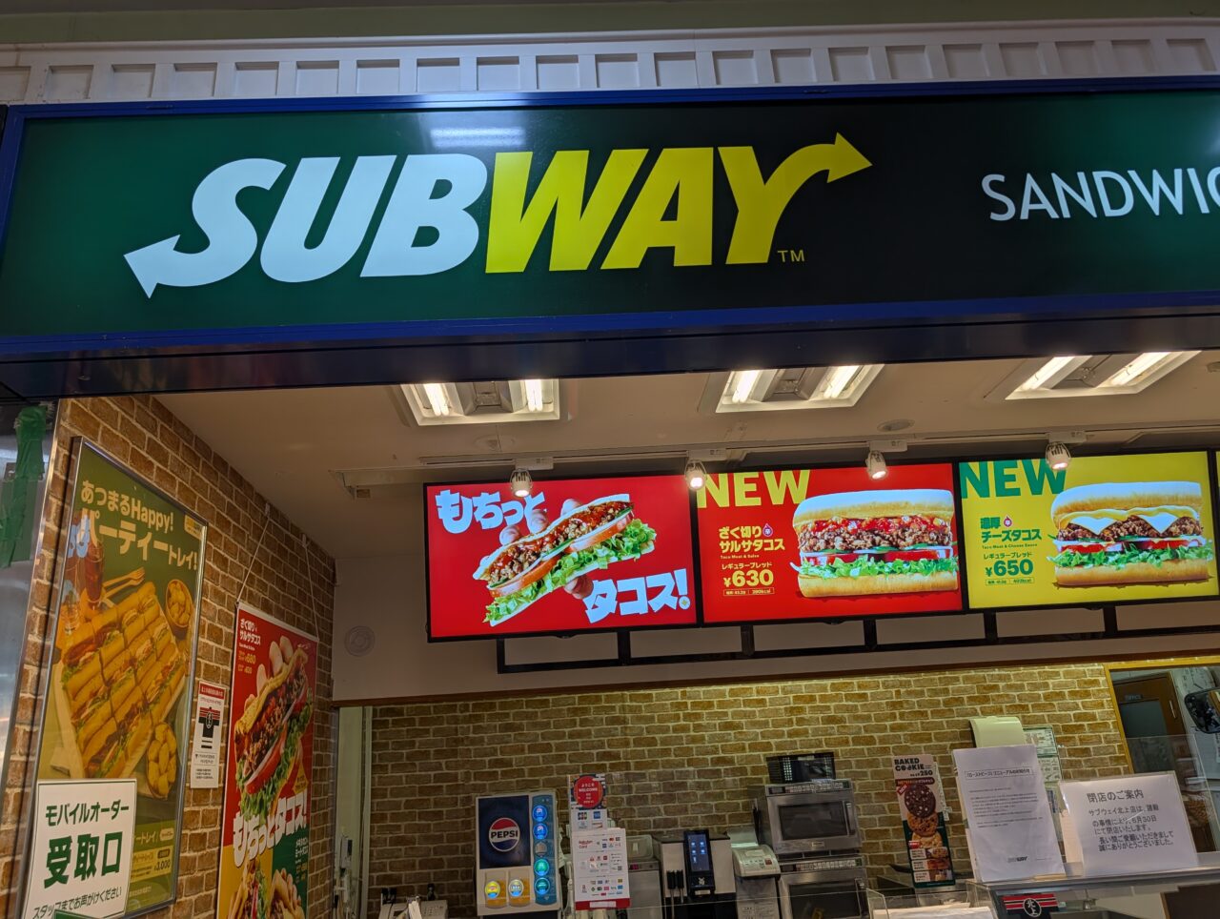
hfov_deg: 71.5
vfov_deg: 56.9
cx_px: 610
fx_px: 847
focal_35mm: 24
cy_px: 460
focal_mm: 6.9
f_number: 1.68
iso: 68
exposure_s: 1/2252
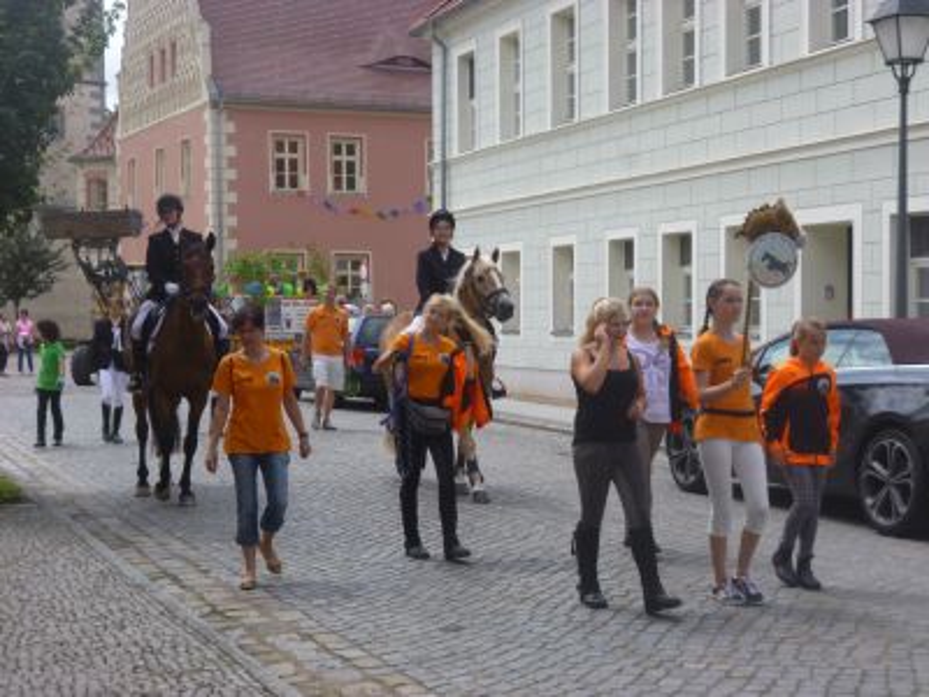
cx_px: 464
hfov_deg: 31.7
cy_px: 348
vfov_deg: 24.0
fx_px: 1637
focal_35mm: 61
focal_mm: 10.9
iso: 100
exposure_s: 1/500
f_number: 4.1
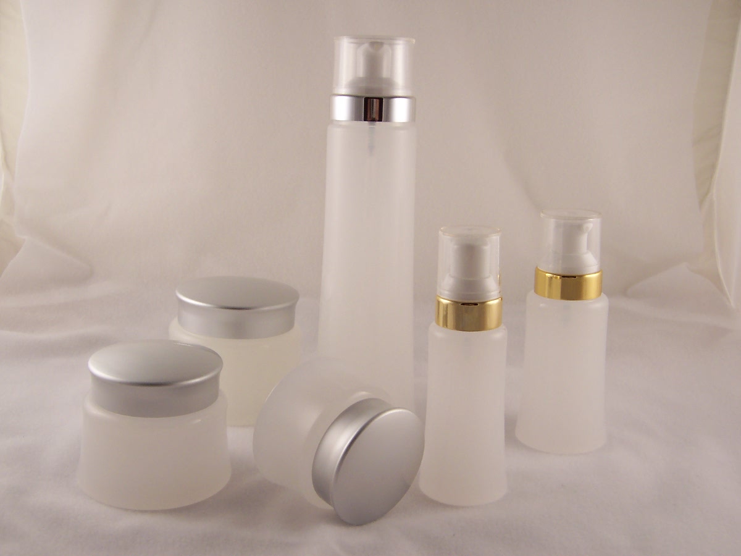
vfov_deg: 39.7
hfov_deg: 51.4
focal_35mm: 36
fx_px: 771
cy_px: 278
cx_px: 370
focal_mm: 5.6
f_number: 3.4
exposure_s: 1/250
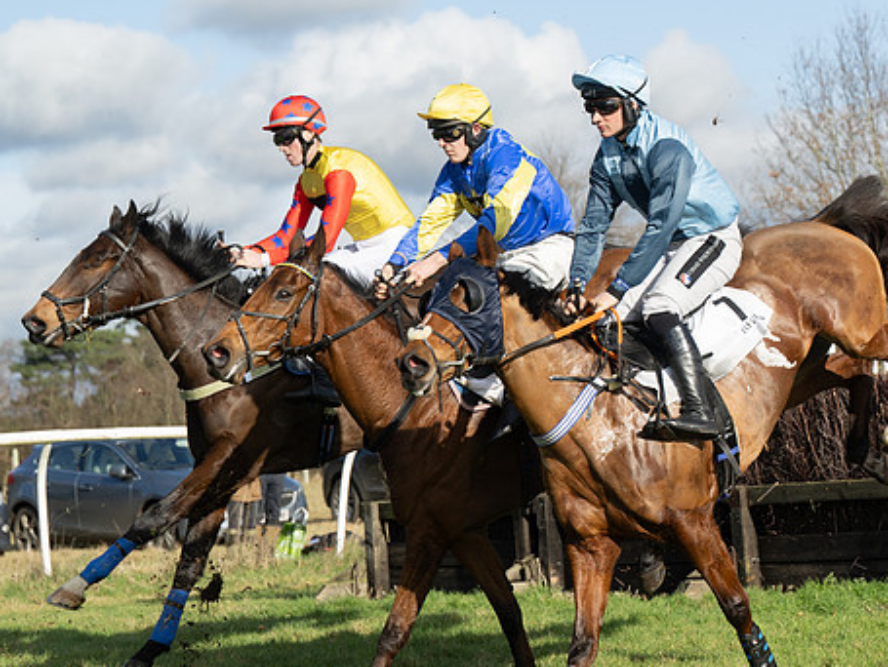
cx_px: 750
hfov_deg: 15.1
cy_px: 274
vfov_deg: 11.5
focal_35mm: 129
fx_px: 3312
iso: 100
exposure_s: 1/2000
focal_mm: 70
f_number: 4
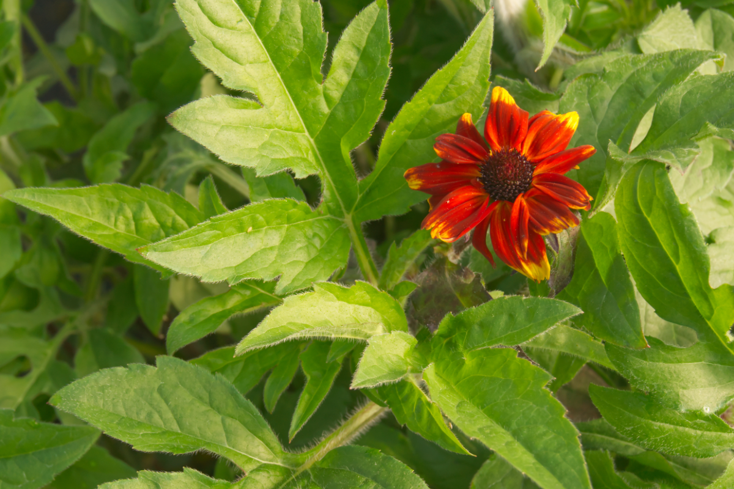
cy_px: 244
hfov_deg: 24.6
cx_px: 367
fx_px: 1682
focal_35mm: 82
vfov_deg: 16.6
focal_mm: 55
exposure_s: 1/100
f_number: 16
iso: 800
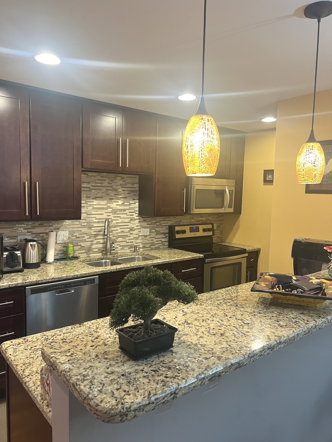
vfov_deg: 67.3
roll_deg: -0.4
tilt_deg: -4.6
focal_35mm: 26
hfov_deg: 53.1
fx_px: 332
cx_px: 166
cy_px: 221
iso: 160
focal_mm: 5.7
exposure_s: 1/60
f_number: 1.5
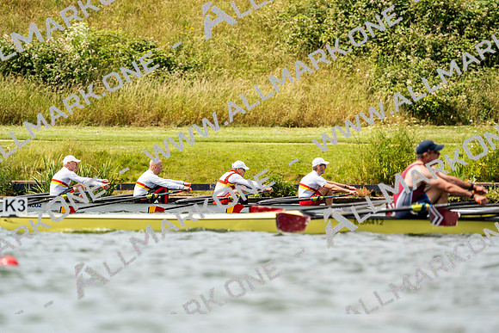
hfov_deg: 4.6
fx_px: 6266
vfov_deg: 3.0
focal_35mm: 452
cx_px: 250
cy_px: 166
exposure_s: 1/2000
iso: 250
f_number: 6.3
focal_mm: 452
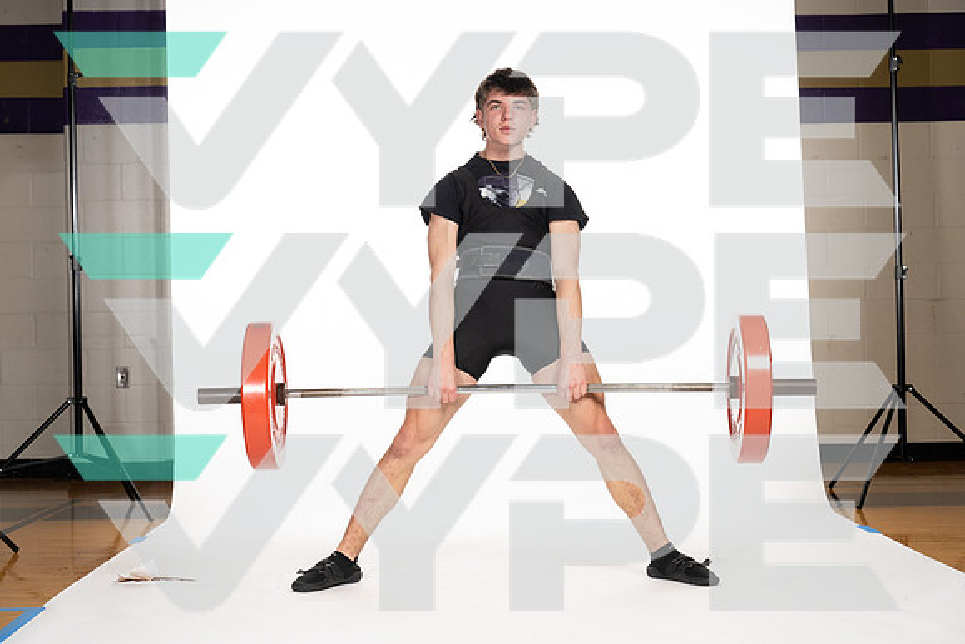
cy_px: 322
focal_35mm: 62
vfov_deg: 21.9
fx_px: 1662
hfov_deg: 32.4
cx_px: 482
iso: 250
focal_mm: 62
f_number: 5.6
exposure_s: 1/250
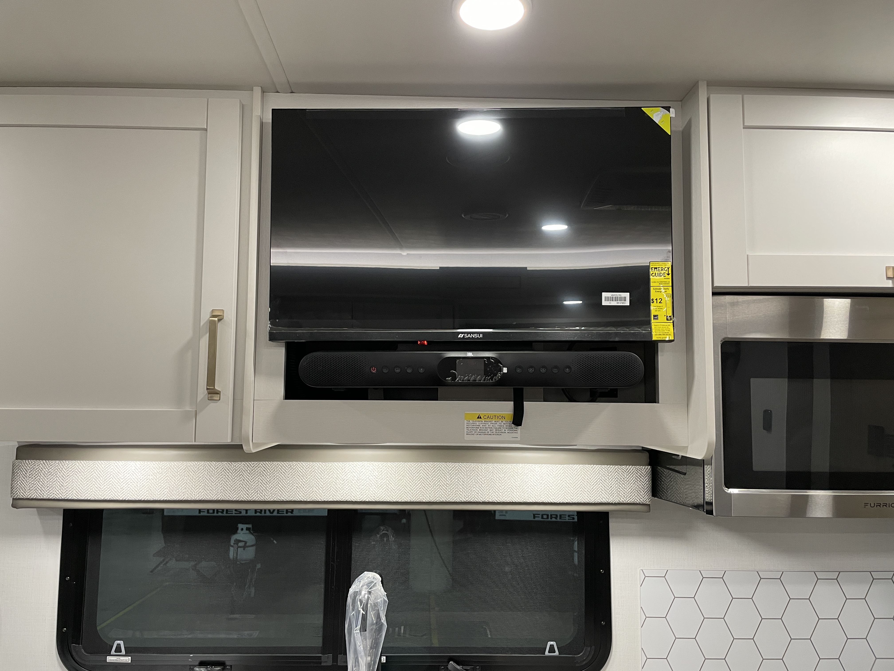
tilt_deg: +7.6
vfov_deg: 53.1
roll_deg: -1.5
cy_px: 336
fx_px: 671
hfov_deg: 67.3
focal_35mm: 26
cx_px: 447
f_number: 1.6
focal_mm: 4.2
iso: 160
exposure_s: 1/60
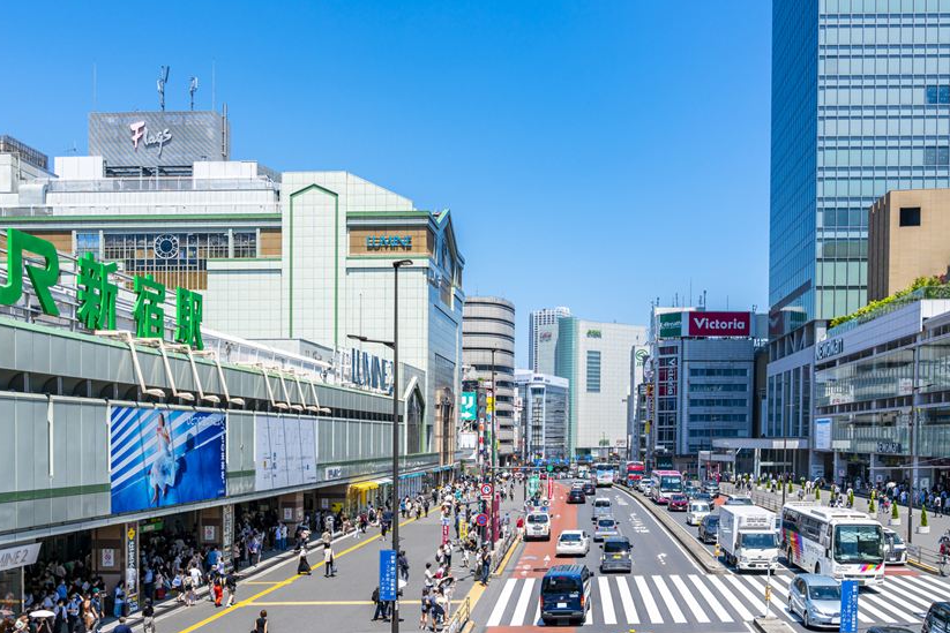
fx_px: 924
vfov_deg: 37.7
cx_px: 313
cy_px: 249
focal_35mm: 35
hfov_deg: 53.3
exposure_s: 1/320
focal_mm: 24
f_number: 8
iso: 100
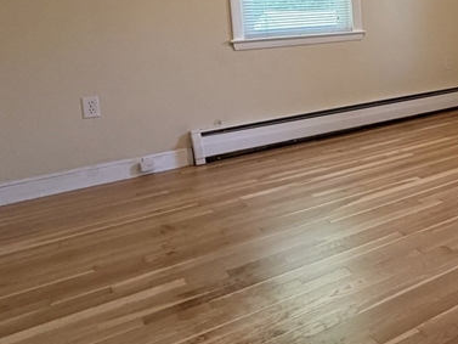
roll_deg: +2.9
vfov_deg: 36.0
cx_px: 486
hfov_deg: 40.8
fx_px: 503
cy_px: 51
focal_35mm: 38
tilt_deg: -4.9
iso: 250
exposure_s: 1/60
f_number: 2.2
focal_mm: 2.22
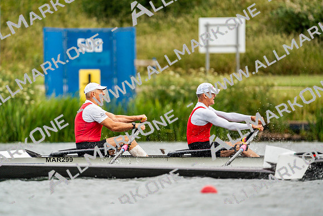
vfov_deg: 2.3
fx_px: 5384
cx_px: 162
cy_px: 108
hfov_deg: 3.4
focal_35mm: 600
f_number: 6.3
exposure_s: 1/2000
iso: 800
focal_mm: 600
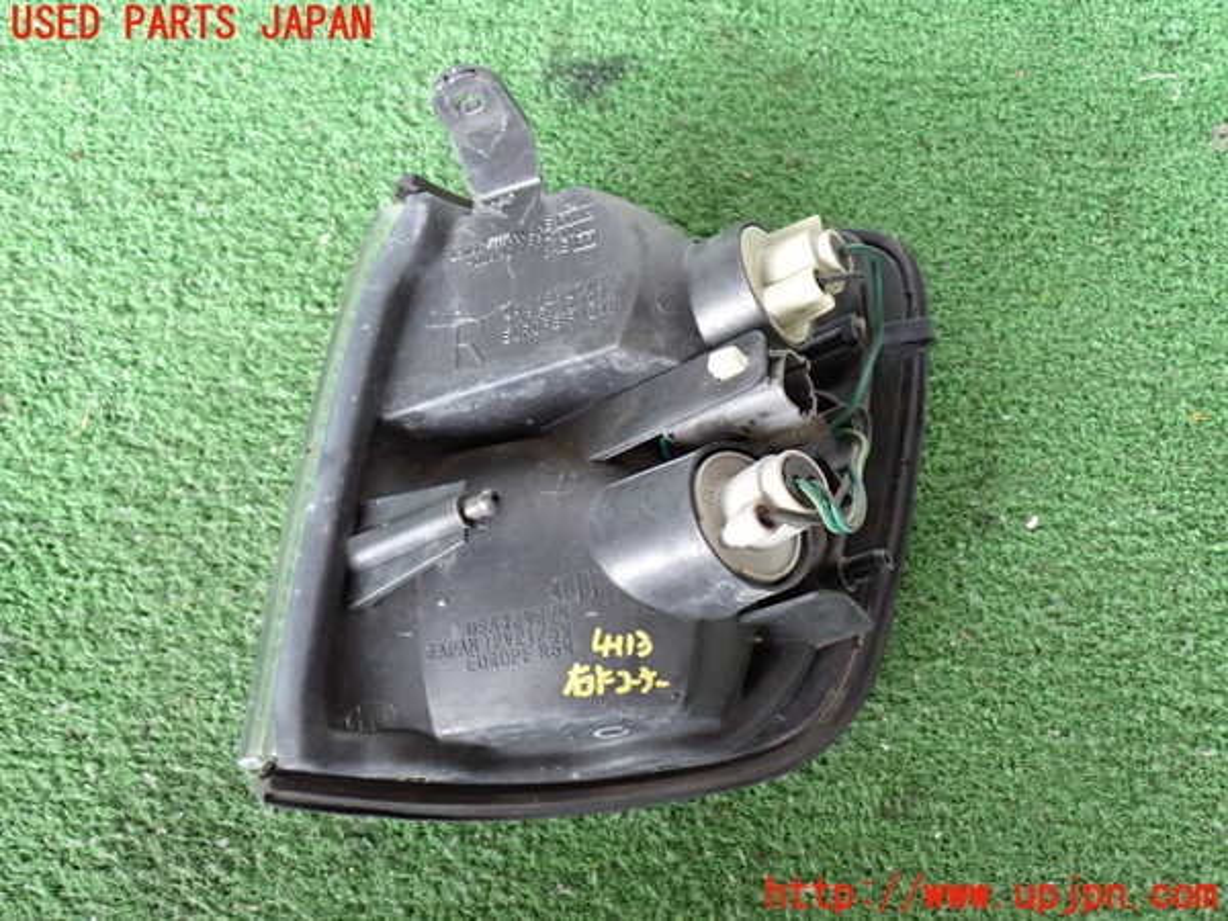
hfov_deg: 51.4
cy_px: 460
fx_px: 1277
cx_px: 614
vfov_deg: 39.7
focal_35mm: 36
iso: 640
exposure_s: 1/40
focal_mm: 6.37
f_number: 2.5
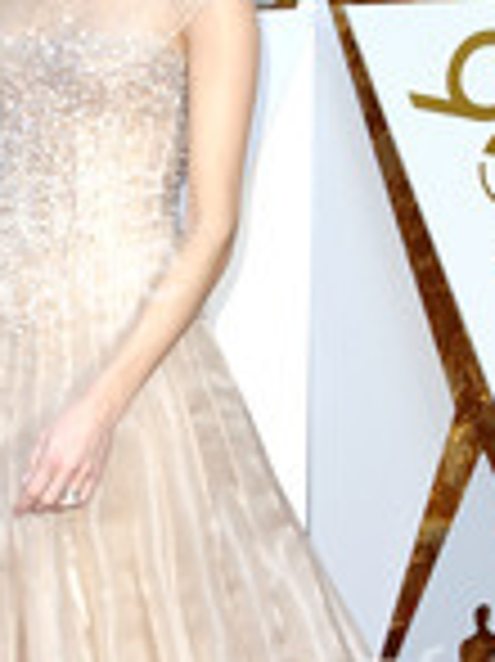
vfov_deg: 13.4
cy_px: 500
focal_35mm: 147
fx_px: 2807
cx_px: 83
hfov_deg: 10.0
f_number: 7.1
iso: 800
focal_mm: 56
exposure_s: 1/250
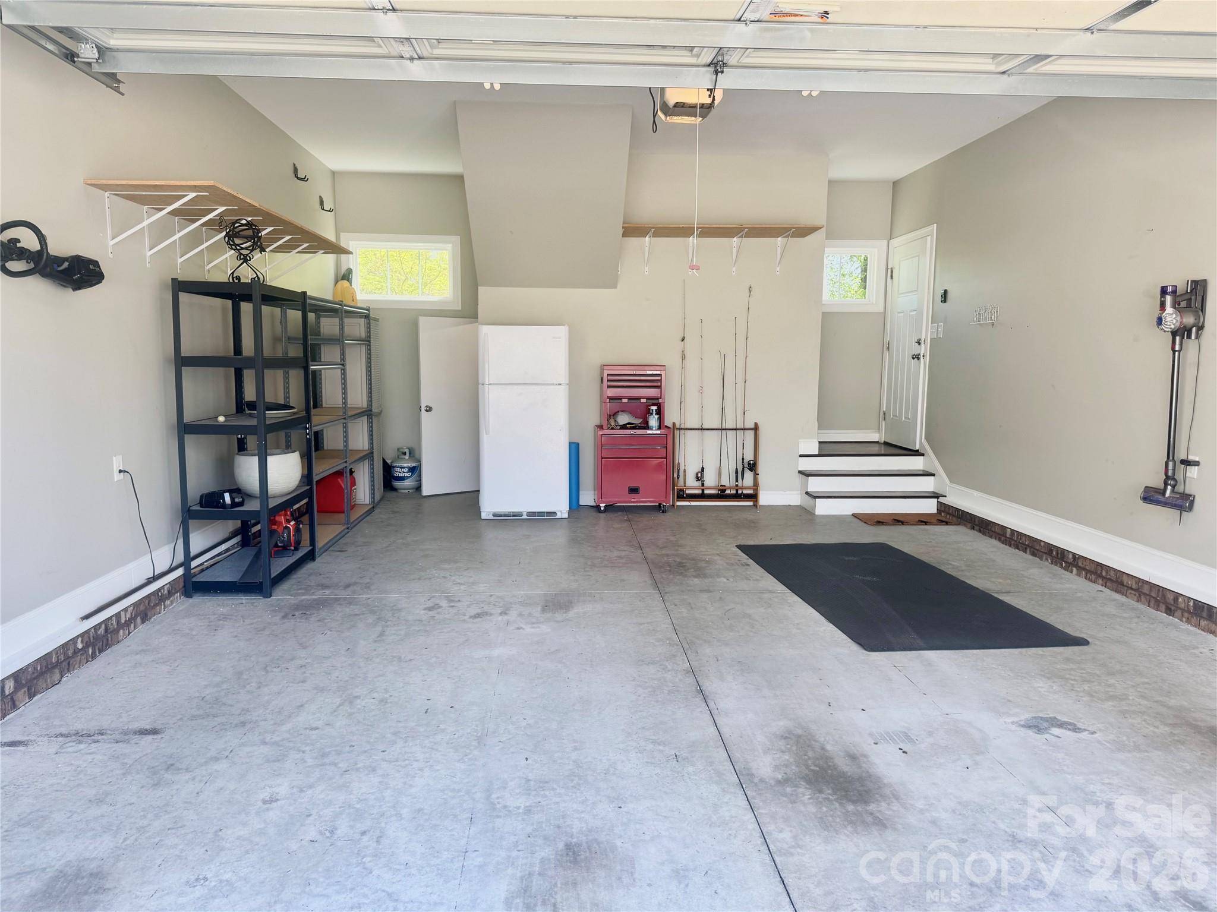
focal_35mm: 24
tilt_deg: -7.1
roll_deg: +0.7
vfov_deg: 56.8
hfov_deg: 71.6
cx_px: 608
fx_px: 844
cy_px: 456
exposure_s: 1/173
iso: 64
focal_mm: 6.76
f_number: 1.78
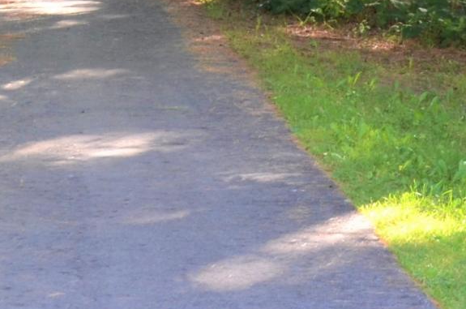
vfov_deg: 6.9
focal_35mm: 196
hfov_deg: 10.3
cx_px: -121
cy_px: -185
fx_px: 2527
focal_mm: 25
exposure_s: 1/125
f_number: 4
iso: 400
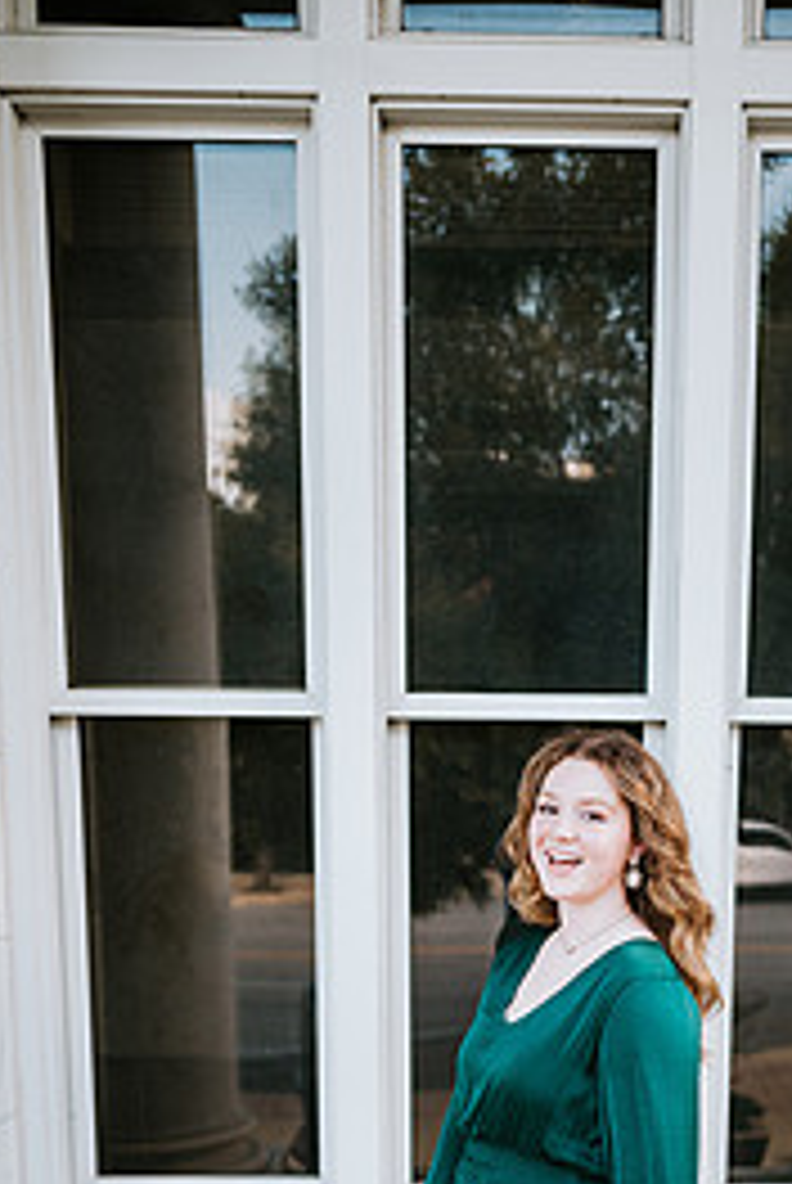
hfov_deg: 32.2
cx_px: 580
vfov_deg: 44.5
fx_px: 1349
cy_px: 986
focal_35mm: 41
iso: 160
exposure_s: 1/200
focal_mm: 24
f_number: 2
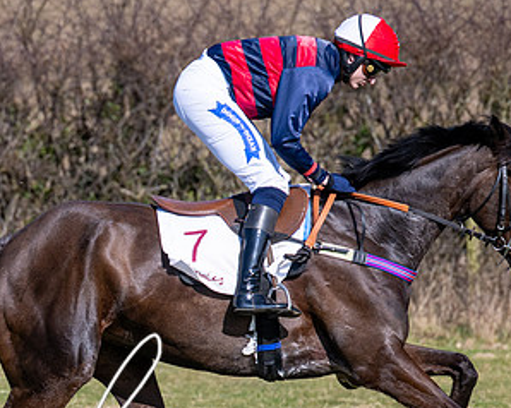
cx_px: 63
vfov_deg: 4.1
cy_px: 314
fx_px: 5713
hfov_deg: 5.1
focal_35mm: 378
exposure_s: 1/5000
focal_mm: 98
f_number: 2.8
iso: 200
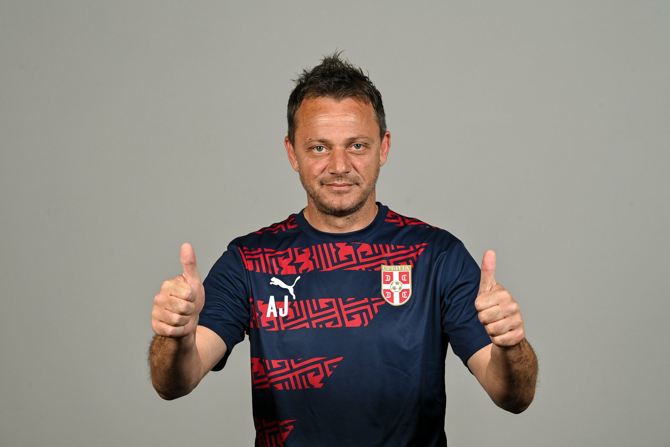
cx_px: 335
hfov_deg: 18.3
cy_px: 224
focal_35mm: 112
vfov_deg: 12.2
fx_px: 2084
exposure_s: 1/200
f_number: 7.1
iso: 250
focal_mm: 112
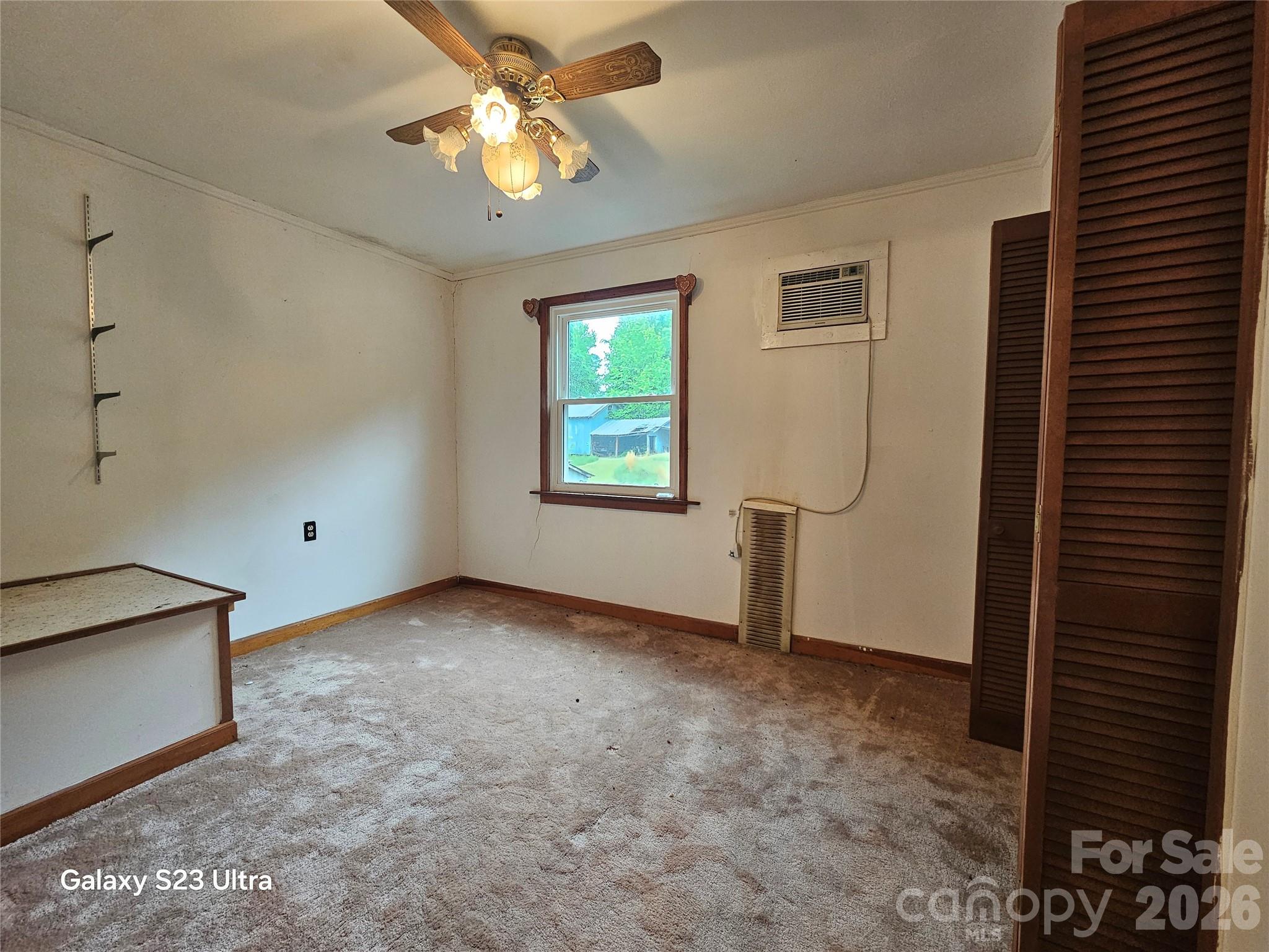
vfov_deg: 89.9
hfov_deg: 106.2
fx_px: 477
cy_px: 476
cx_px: 634
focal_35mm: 13
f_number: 2.2
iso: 250
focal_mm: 2.2
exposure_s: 1/60
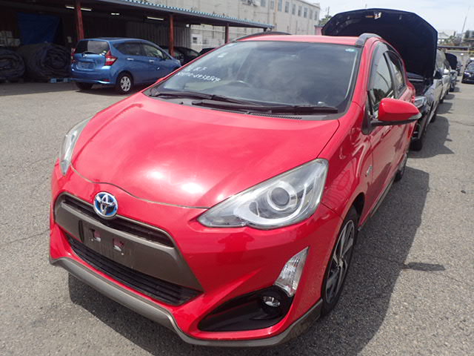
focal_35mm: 25
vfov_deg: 54.9
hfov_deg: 69.4
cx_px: 237
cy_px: 178
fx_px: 342
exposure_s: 1/160
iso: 100
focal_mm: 4.5
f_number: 8
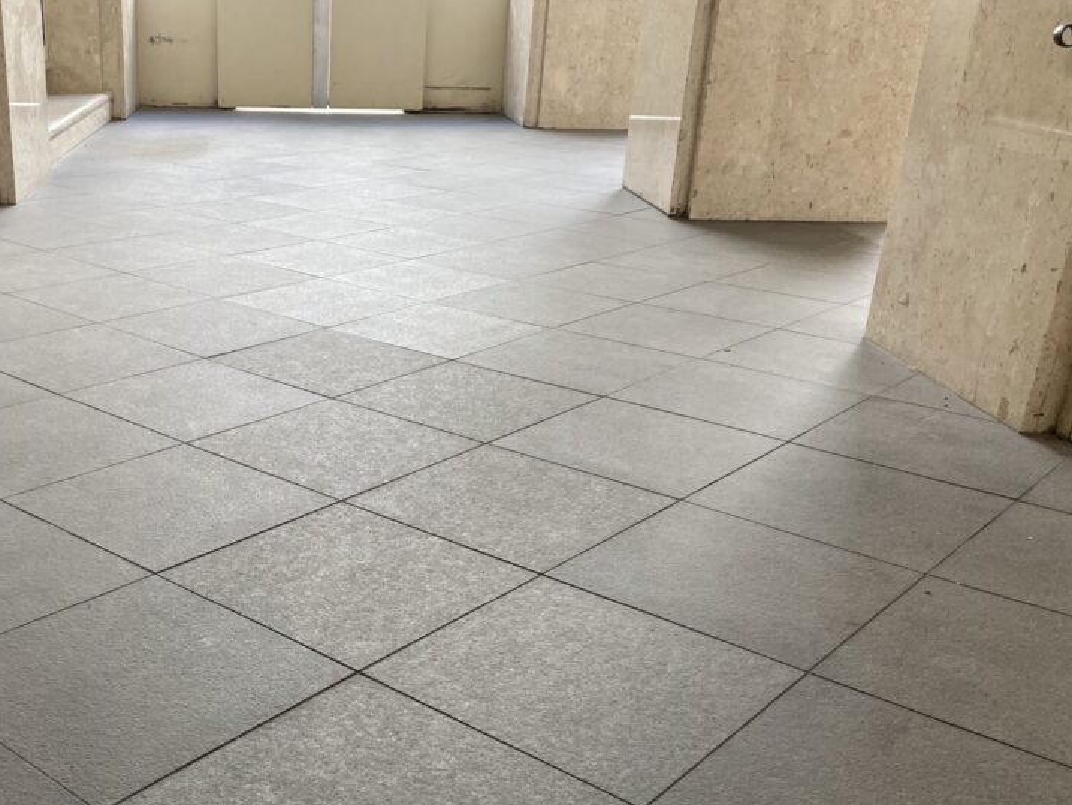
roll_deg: -1.9
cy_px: 546
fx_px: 1239
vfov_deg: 35.6
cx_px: 321
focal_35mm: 40
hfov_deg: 45.8
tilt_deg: -24.2
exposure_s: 1/107
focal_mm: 3.99
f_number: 1.8
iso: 80
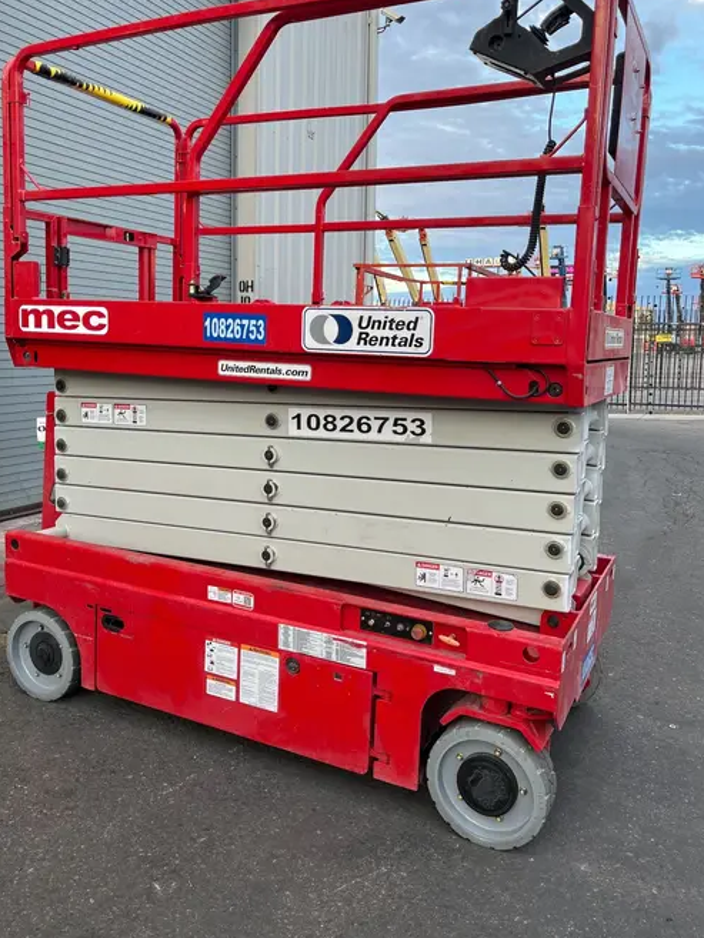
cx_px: 333
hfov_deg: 48.2
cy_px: 425
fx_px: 786
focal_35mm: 29
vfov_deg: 61.5
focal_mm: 5.1
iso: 32
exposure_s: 1/136
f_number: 1.6
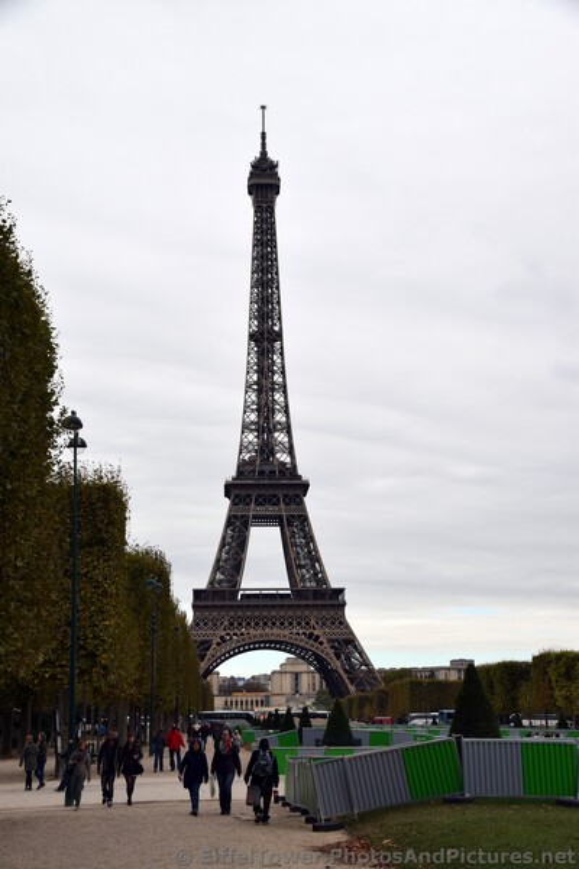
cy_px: 434
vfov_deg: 41.1
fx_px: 1158
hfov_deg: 28.1
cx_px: 290
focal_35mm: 48
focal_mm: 32
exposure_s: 1/400
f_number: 10
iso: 200
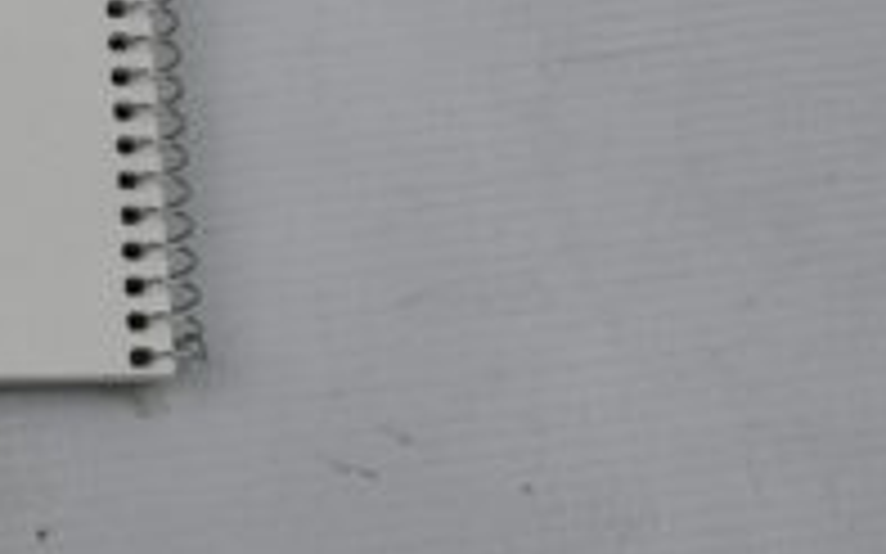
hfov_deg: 15.5
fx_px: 2993
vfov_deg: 10.5
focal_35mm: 124
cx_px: -459
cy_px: 63
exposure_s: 1/250
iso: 400
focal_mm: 27
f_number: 5.6
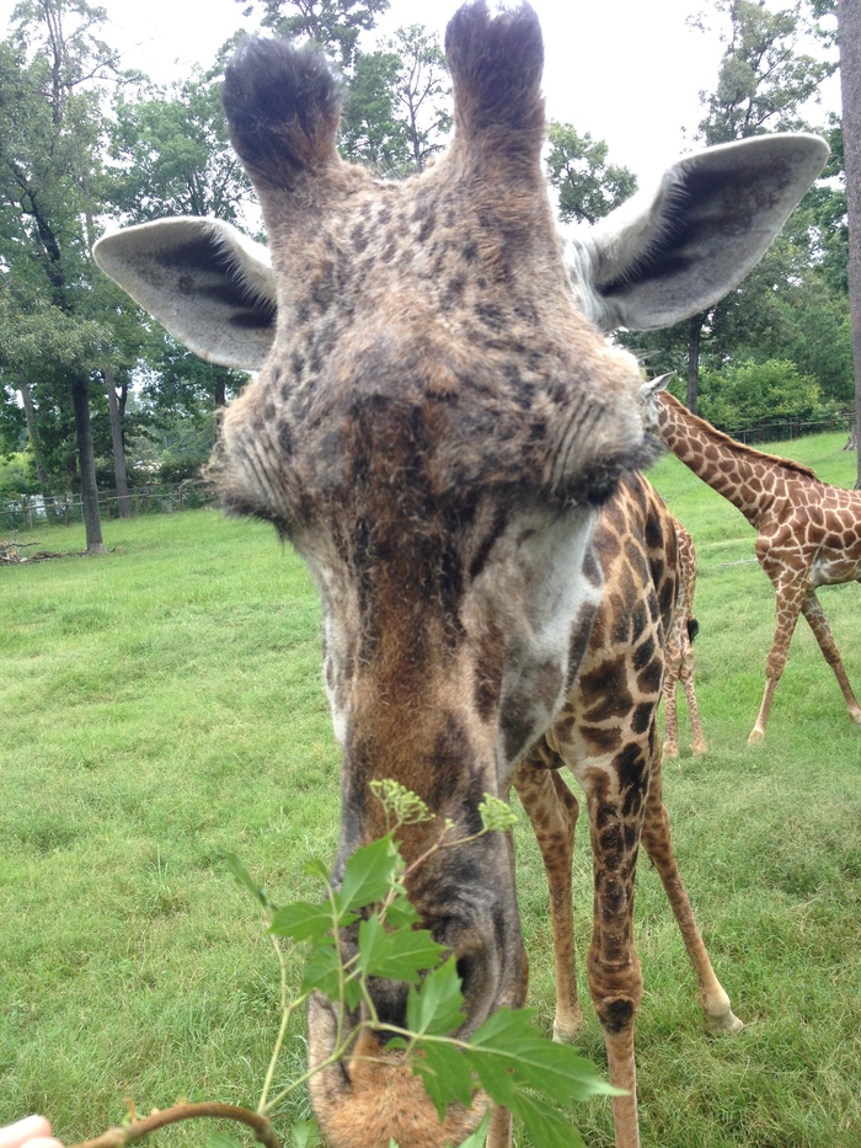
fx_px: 1160
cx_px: 430
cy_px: 574
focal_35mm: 35
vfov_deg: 52.6
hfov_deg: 40.7
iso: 50
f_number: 2.4
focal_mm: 4.28
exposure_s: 1/339
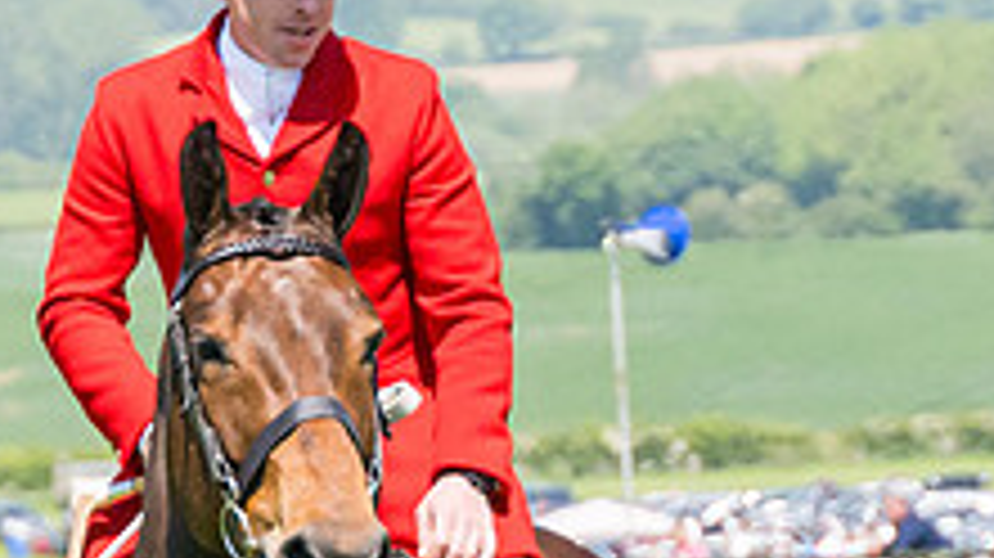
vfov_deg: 2.2
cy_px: 999
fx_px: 14567
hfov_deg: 3.9
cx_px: 1177
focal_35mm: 553
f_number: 4
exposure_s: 1/6400
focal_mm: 98
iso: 400
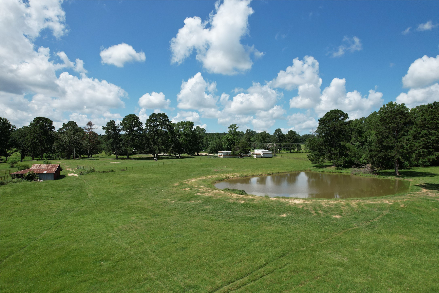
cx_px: 220
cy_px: 146
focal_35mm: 22
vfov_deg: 57.2
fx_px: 268
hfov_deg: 78.6
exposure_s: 1/2500
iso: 120
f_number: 2.8
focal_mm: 8.38
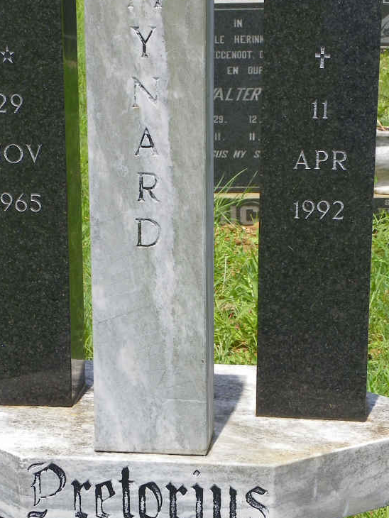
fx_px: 1797
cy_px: 290
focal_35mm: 120
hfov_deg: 12.3
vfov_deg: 16.4
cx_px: 152
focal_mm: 13
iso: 64
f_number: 5
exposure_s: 1/250
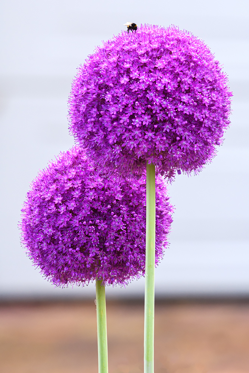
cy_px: 186
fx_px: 5756
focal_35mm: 555
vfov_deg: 3.7
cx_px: 124
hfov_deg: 2.5
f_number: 9
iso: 400
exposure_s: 1/250
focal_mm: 370
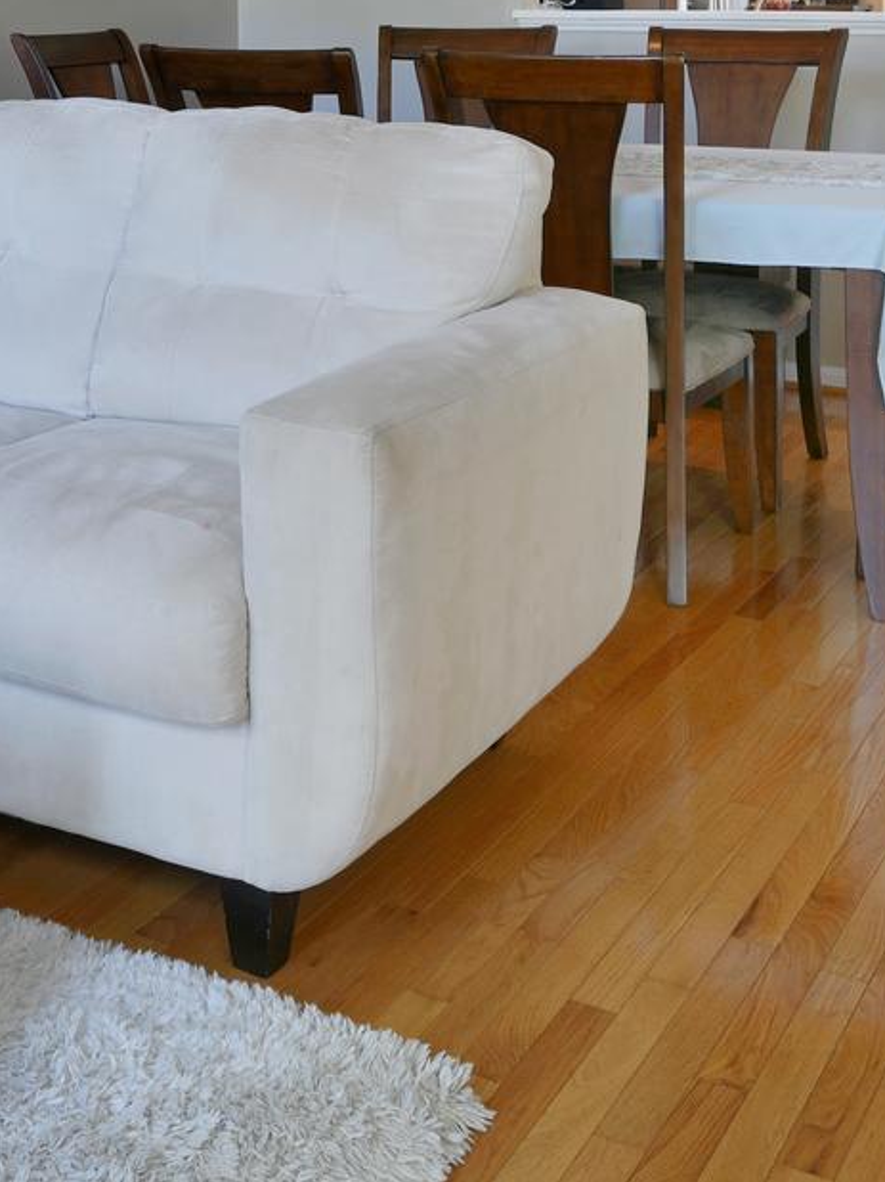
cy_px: 317
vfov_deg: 36.7
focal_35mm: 51
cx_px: 147
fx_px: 1740
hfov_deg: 27.8
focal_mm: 16
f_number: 6.3
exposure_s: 1/15
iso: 100
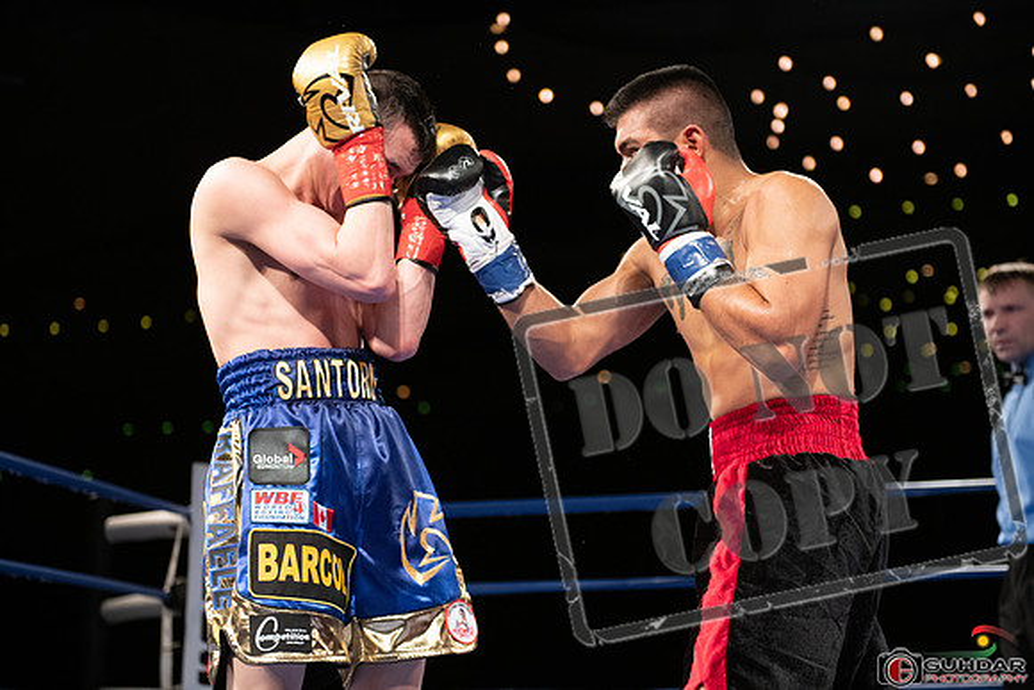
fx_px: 2011
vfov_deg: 19.5
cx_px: 517
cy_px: 345
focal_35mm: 70
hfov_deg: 28.8
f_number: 2.8
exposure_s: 1/1000
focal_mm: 70
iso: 2000
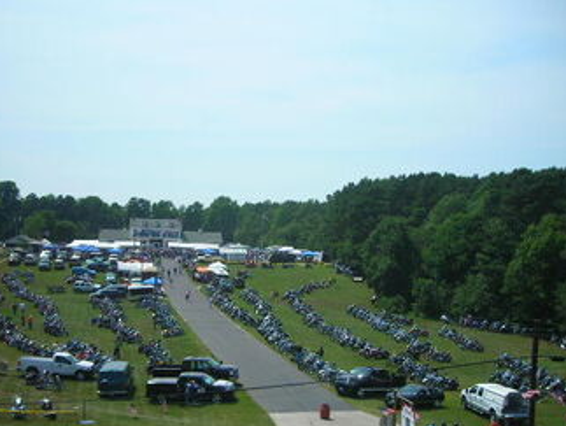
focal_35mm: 47
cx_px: 226
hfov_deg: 40.2
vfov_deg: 30.9
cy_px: 245
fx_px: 769
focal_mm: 6.3
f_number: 6.4
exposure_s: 1/230
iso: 50
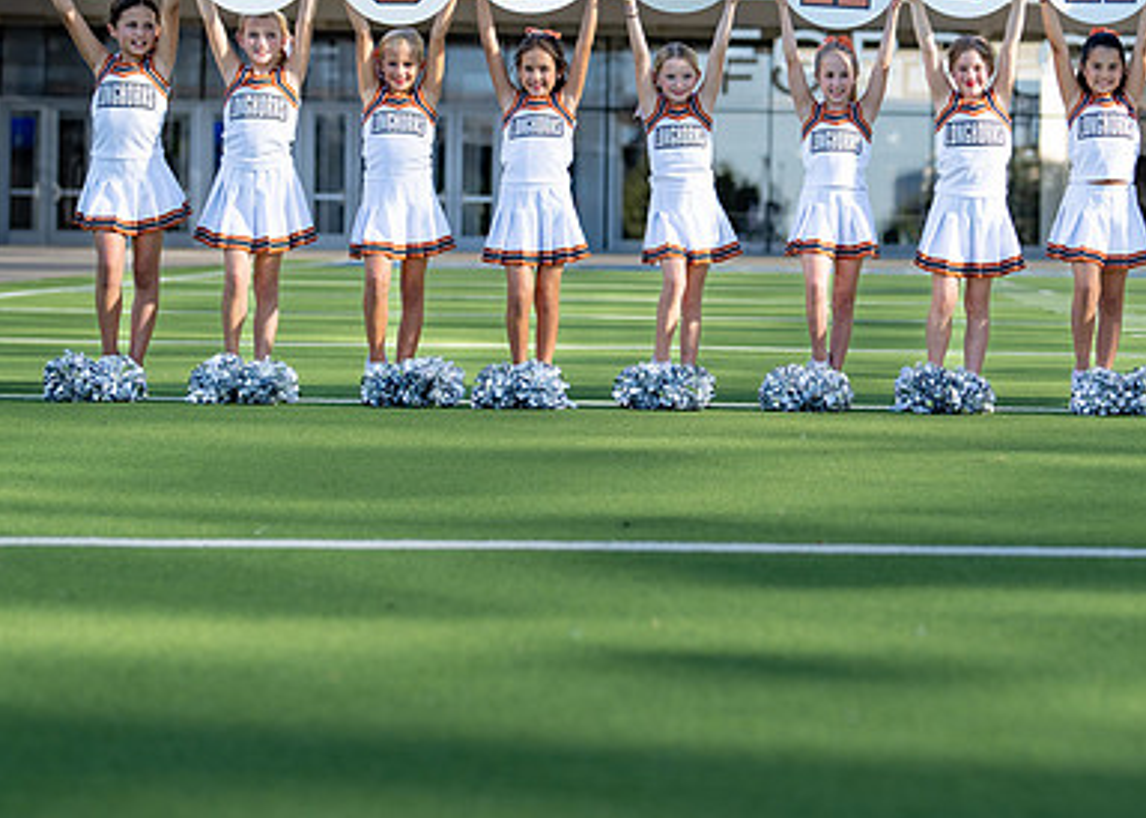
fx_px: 3026
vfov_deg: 15.4
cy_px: 278
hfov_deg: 21.3
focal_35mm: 93
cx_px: 862
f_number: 1.6
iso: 100
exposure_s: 1/2000
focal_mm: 50
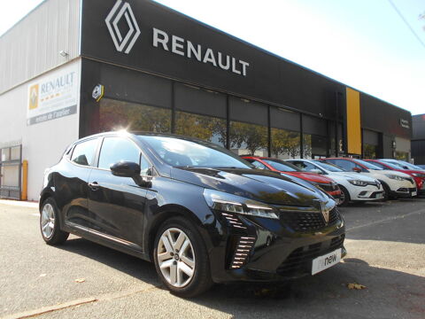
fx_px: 319
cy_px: 160
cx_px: 212
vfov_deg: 53.1
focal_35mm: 26
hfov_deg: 67.3
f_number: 3.2
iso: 80
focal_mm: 4.6
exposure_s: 1/250
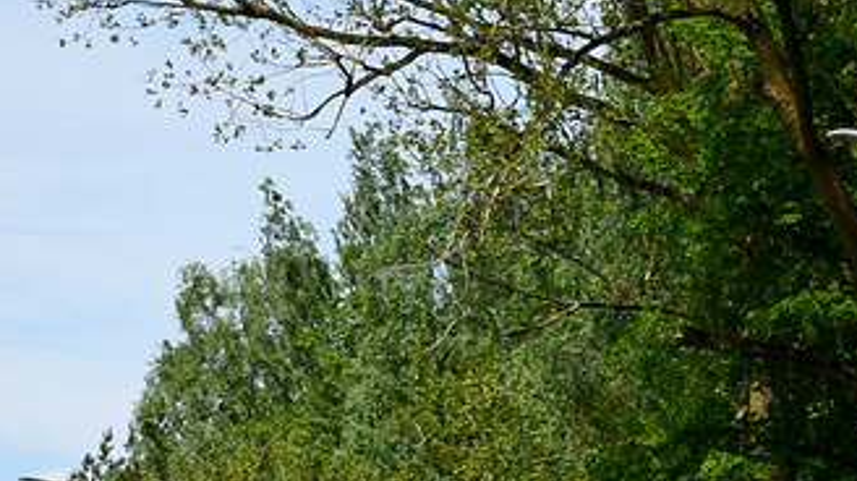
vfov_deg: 4.0
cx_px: 922
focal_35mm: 299
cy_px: 908
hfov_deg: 7.2
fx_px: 6790
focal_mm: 48
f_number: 6.3
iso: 200
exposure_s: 1/1250
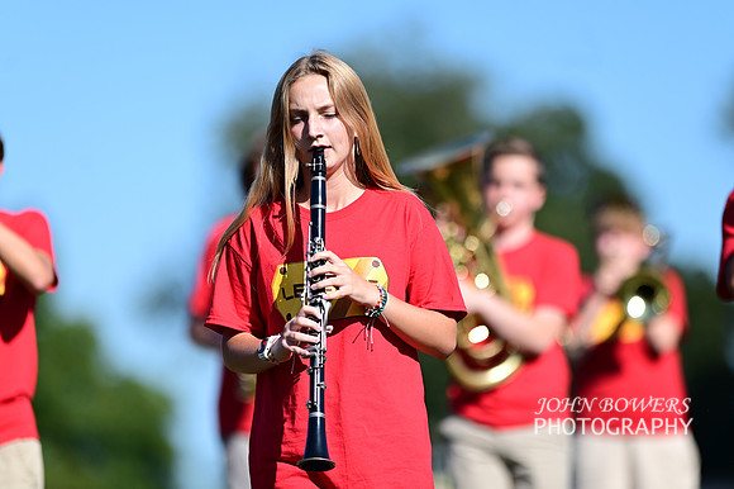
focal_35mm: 300
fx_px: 6113
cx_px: 367
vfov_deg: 4.6
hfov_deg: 6.9
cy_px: 244
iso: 100
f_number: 2.8
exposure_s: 1/1600
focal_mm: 300
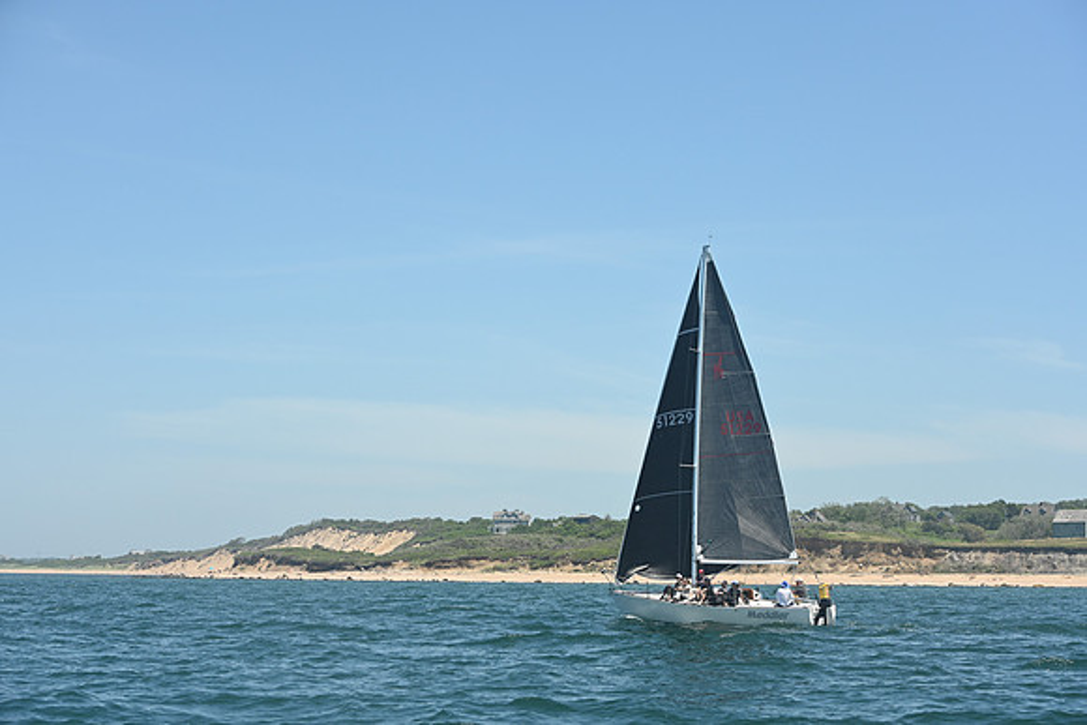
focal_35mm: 70
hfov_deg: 28.8
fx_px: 2114
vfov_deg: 19.5
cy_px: 362
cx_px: 544
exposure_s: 1/1000
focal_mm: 70
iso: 320
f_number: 7.1
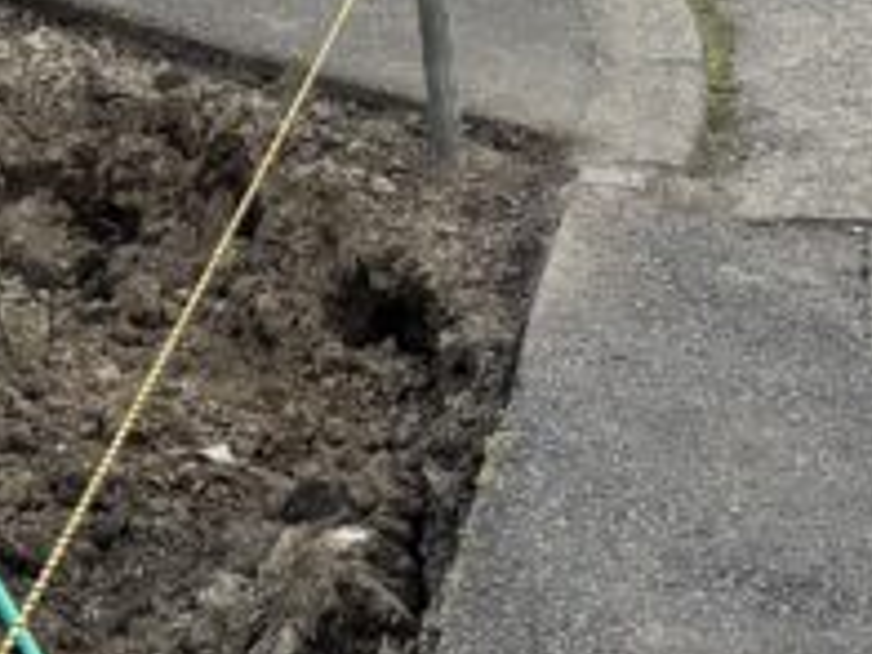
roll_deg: +2.6
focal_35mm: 157
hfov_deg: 12.4
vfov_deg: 9.0
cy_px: -521
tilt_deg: -5.2
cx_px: -76
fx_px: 3955
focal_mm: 6.76
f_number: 1.78
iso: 80
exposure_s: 1/2604
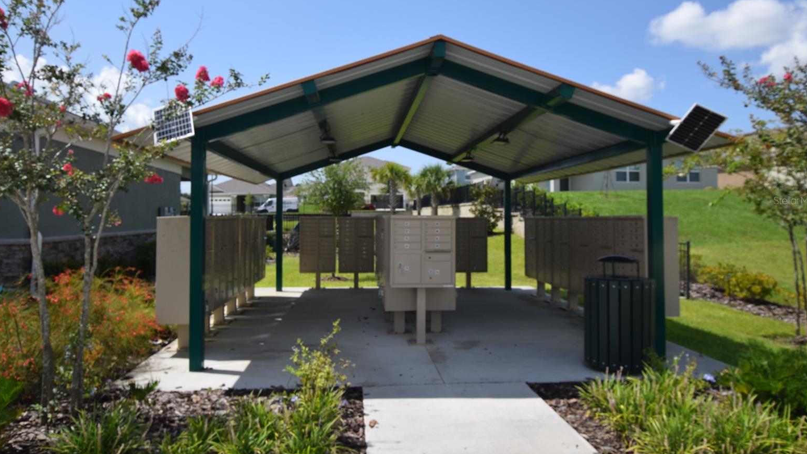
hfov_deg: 71.9
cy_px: 200
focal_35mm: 26
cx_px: 403
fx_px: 556
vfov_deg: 44.3
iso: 200
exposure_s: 1/400
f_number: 10
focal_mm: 16
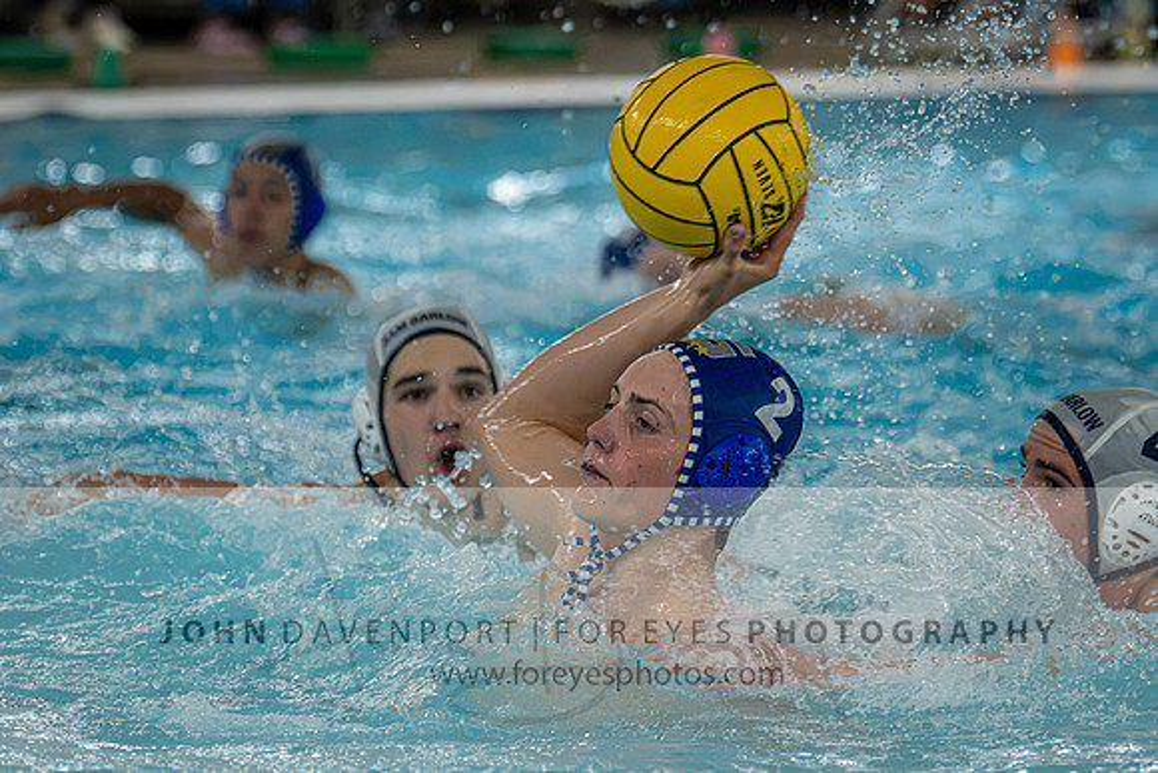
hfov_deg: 7.6
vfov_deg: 5.1
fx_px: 8693
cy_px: 249
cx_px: 765
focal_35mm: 270
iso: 10000
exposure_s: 1/1000
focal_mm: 165
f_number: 4
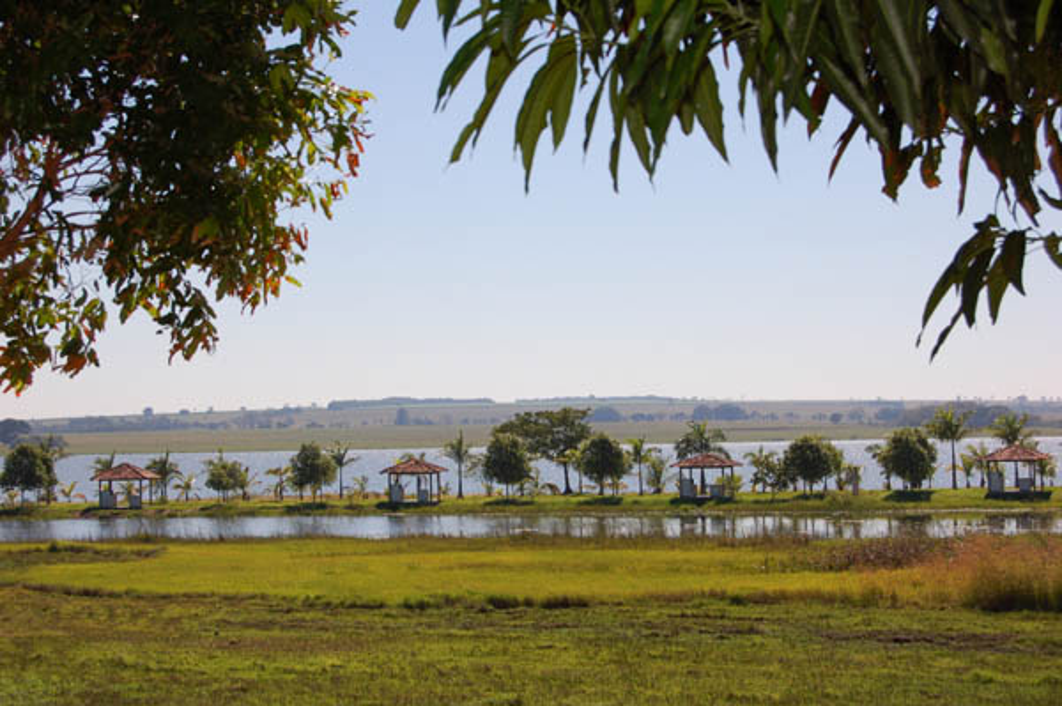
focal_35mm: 75
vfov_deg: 18.2
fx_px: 2211
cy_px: 353
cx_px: 531
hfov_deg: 27.0
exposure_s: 1/500
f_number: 9.5
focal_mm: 50
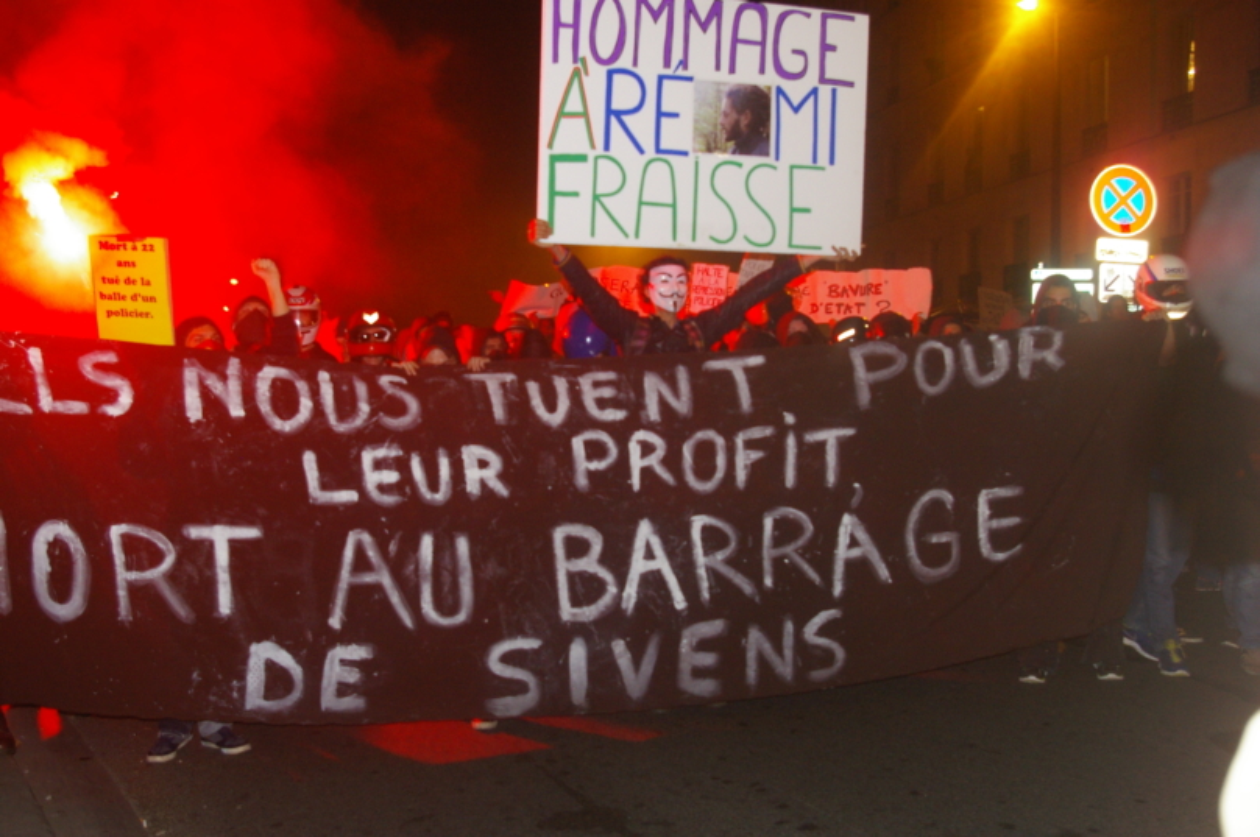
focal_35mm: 39
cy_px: 418
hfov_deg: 49.6
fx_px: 1364
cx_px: 630
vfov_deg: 34.1
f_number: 5.6
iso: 800
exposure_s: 1/45
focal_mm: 26
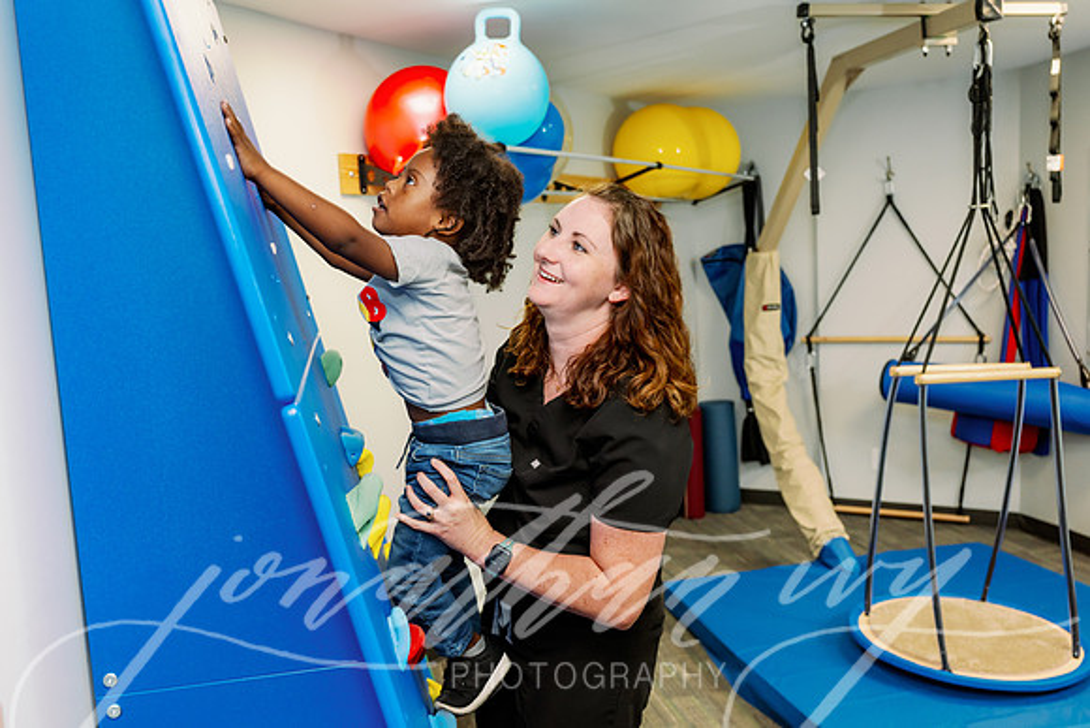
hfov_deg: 60.2
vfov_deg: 42.3
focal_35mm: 31
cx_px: 534
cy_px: 364
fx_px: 941
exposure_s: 1/200
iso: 500
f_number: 3.5
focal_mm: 30
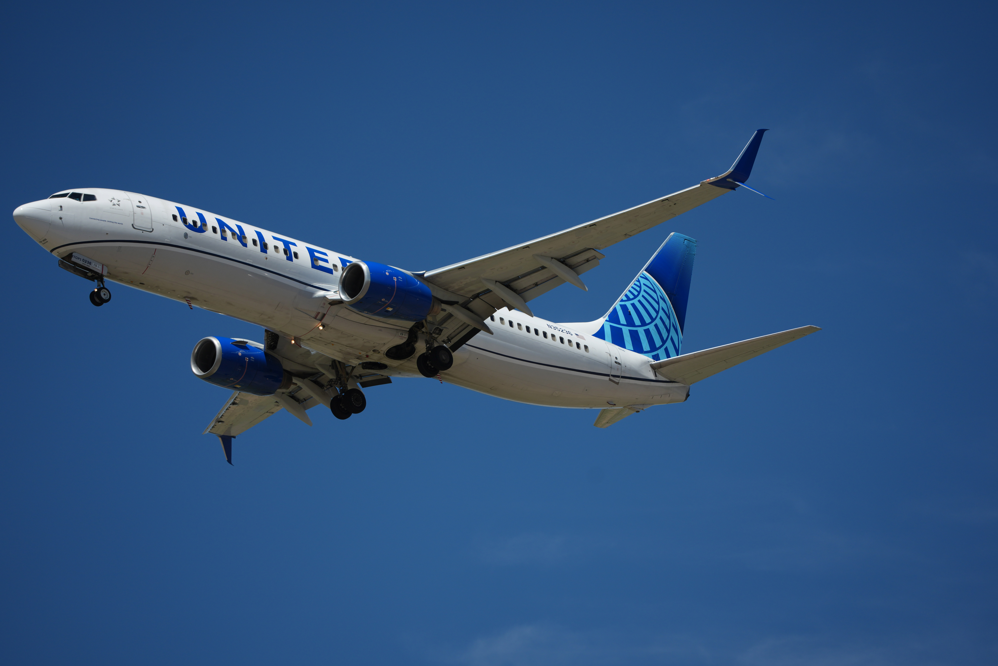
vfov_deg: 7.1
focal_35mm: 193
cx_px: 499
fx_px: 5350
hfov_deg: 10.7
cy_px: 333
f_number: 5
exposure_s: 1/2000
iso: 200
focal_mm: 193
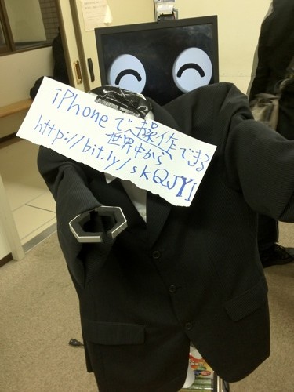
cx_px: 147
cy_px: 196
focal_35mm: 35
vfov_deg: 52.6
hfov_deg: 40.7
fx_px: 396
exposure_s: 1/20
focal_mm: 4.28
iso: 64
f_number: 2.4
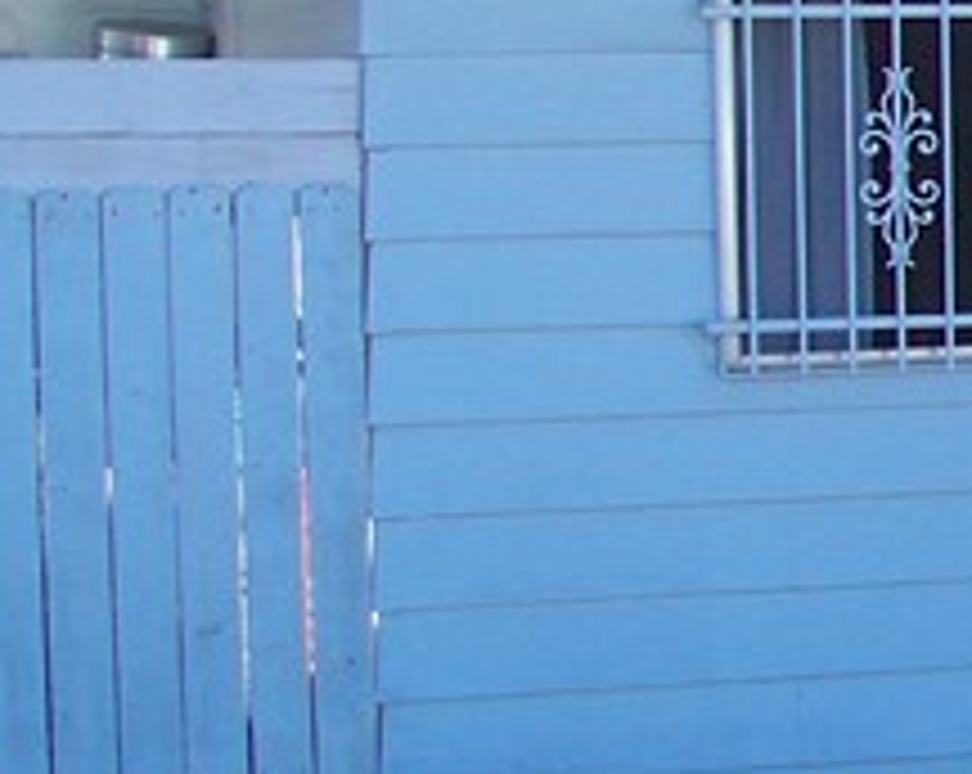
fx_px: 4393
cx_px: 1904
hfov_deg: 11.5
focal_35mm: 153
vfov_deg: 10.1
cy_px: 396
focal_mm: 5.85
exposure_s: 1/320
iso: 64
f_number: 3.6
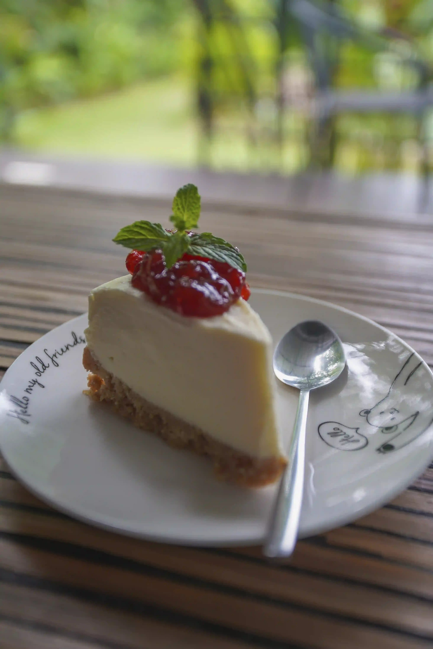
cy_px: 324
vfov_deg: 48.5
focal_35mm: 40
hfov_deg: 33.4
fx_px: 722
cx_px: 216
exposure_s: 1/80
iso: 100
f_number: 4
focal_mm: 40
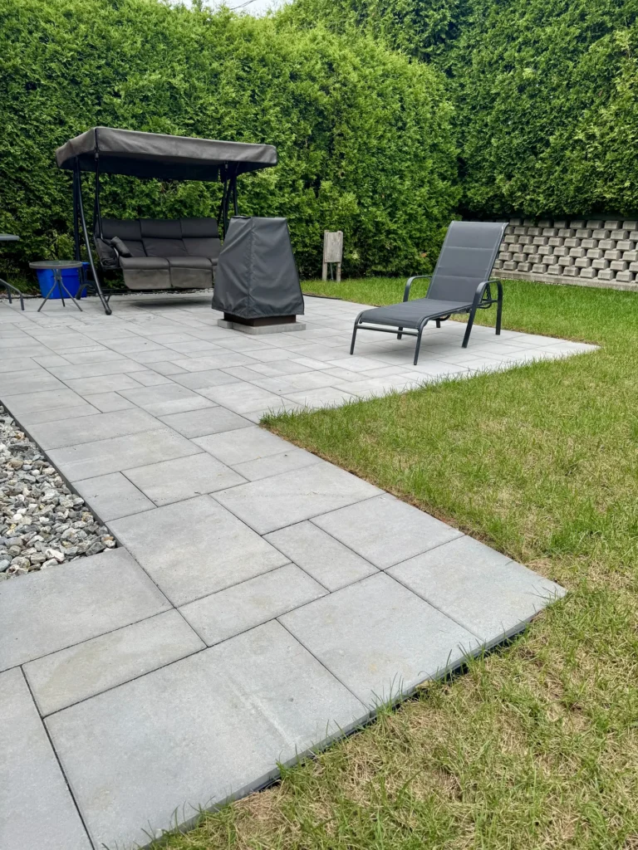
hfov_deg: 56.8
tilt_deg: -18.8
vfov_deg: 71.6
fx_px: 590
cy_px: 425
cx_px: 319
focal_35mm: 24
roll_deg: -2.4
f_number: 1.78
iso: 80
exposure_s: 1/2174
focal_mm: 6.76
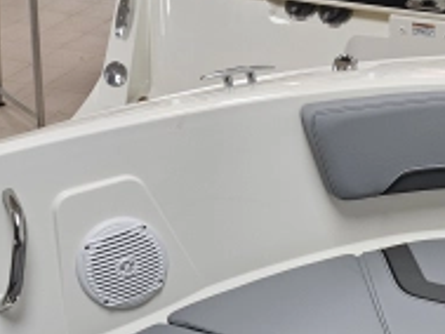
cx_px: 447
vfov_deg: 19.9
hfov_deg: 27.3
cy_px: 453
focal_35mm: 67
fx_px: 862
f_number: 1.8
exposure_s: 1/100
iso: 80
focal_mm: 5.4
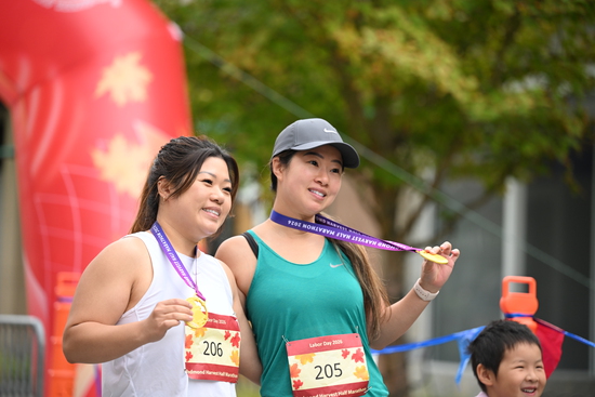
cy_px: 198
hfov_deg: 15.8
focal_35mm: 130
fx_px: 2149
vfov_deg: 10.6
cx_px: 298
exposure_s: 1/1600
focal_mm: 130
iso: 640
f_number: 2.8
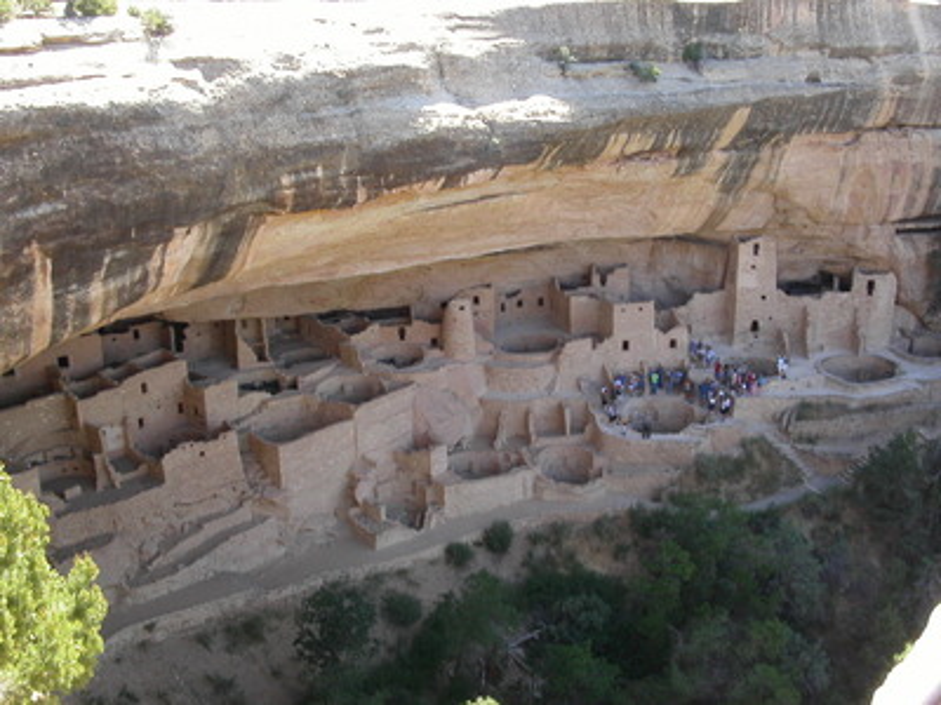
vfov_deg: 37.7
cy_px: 352
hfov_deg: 49.0
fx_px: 1033
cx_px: 470
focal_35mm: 38
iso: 100
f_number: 8
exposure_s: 1/45
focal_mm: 7.8
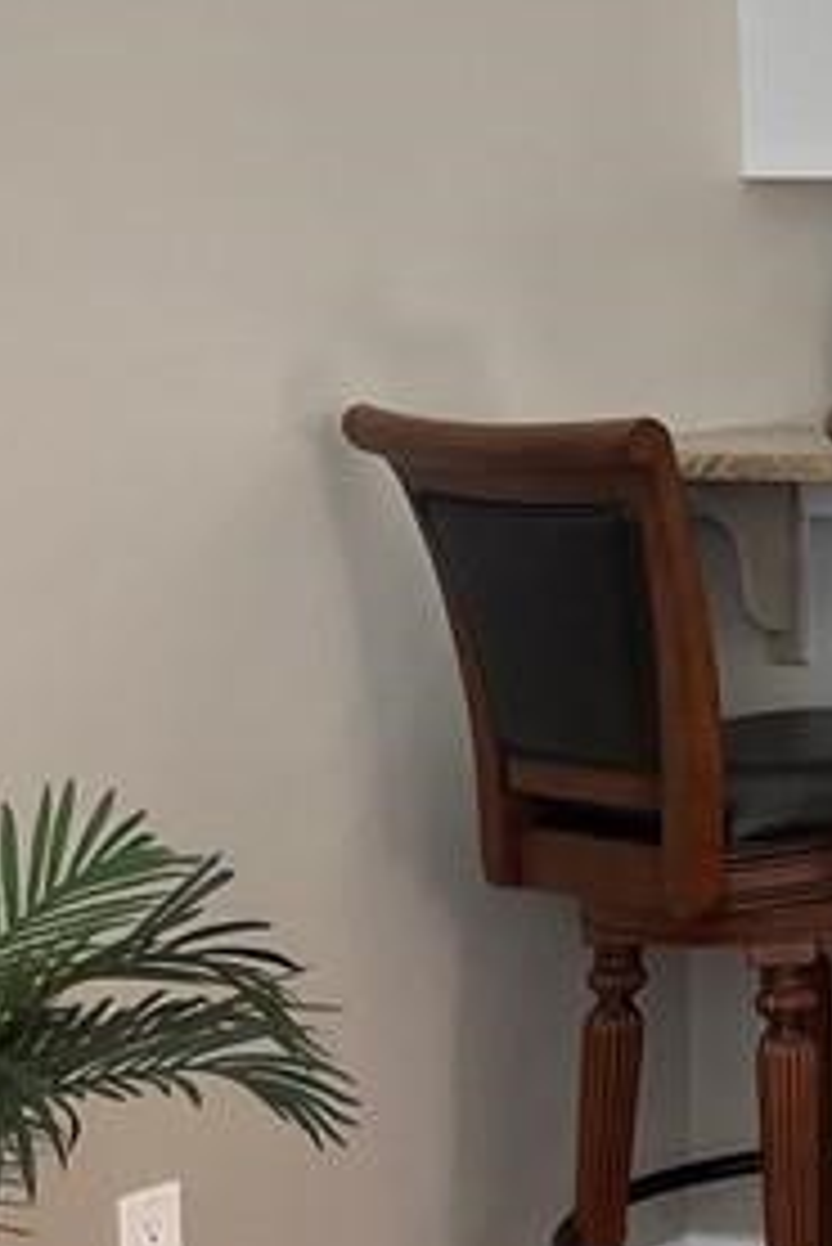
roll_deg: +1.0
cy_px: 306
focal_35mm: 100
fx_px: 3462
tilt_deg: -3.2
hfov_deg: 11.5
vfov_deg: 20.2
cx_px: 1961
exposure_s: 1/120
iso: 125
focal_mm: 5.1
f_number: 1.6
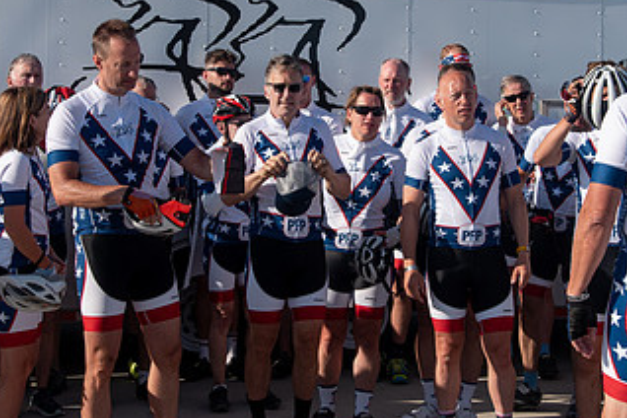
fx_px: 1463
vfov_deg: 16.2
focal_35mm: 84
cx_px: 343
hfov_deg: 24.2
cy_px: 133
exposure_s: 1/1000
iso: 250
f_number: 5.6
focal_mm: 46
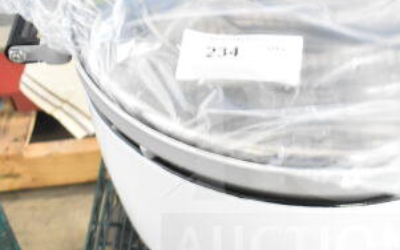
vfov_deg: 19.9
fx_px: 709
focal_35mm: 65
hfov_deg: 30.9
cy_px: 171
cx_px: 310
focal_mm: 21
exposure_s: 1/30
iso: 3600
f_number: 3.8
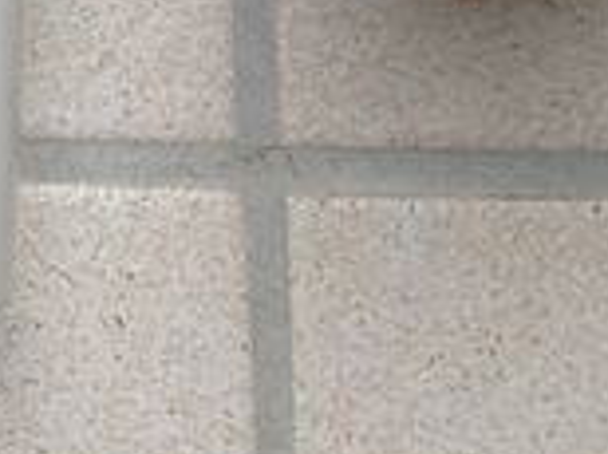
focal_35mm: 228
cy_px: -665
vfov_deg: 6.2
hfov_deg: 8.0
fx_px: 3998
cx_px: -892
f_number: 2.4
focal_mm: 4.28
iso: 50
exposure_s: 1/40
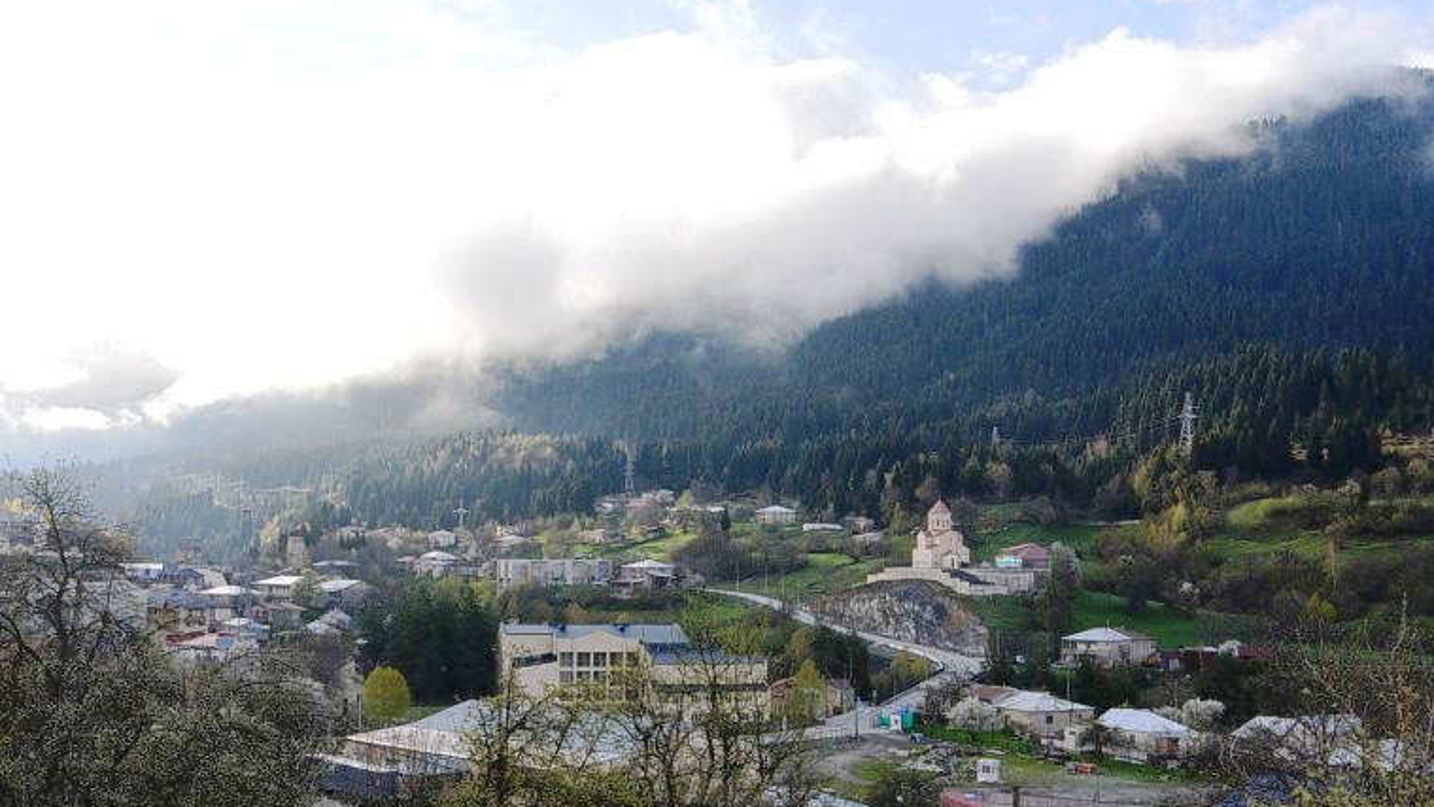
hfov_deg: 49.1
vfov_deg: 29.0
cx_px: 574
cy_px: 458
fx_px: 1559
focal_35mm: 41
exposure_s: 1/400
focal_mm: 11
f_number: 4.5
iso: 100
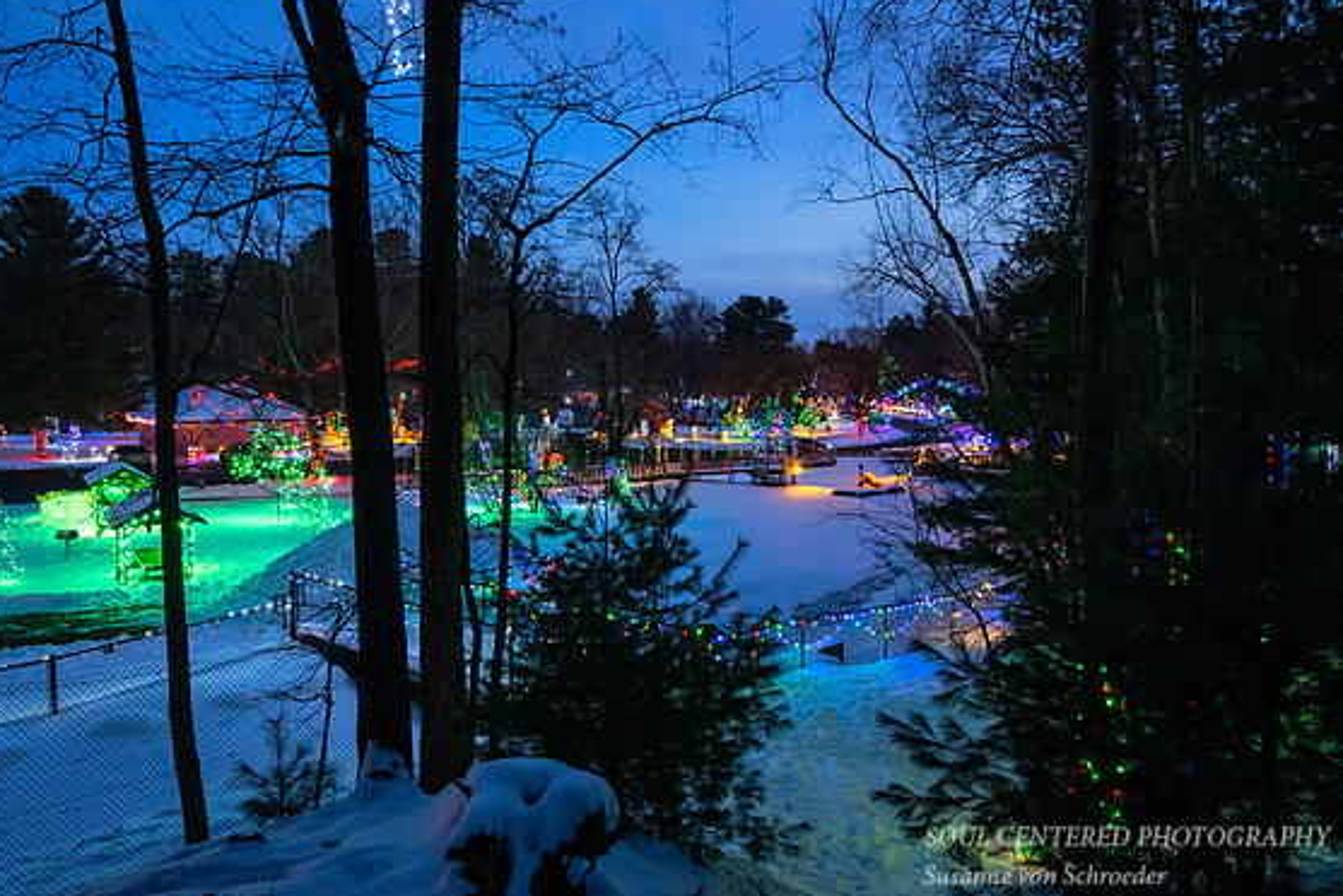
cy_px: 435
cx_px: 649
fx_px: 933
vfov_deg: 51.3
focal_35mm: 25
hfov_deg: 71.5
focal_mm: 24
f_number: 6.3
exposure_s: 1/13
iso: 5000
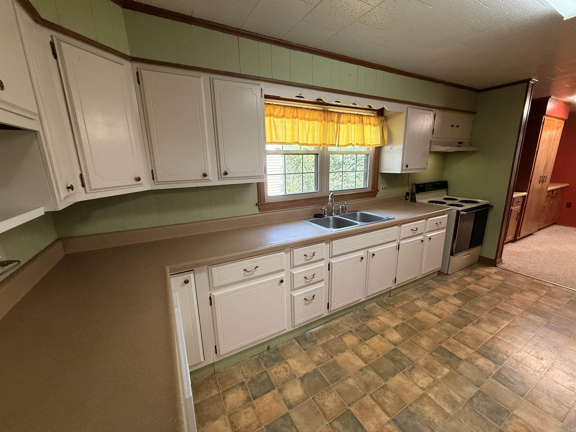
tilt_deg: -12.7
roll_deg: +1.7
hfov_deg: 102.1
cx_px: 288
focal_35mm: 14
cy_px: 216
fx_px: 233
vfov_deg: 85.7
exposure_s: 1/120
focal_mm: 2.22
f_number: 2.2
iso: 320
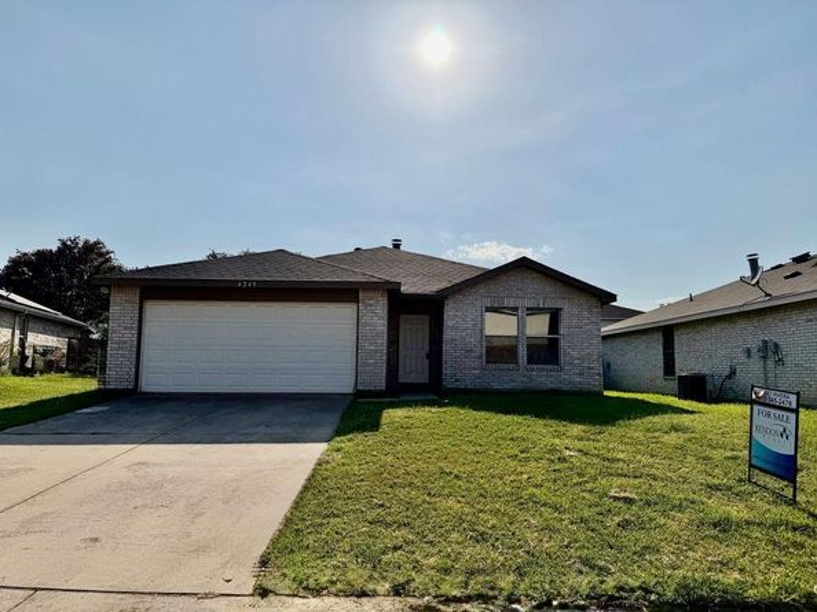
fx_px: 566
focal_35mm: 24
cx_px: 408
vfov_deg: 56.8
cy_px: 306
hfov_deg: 71.6
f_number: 1.78
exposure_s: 1/22727
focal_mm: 6.76
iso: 80
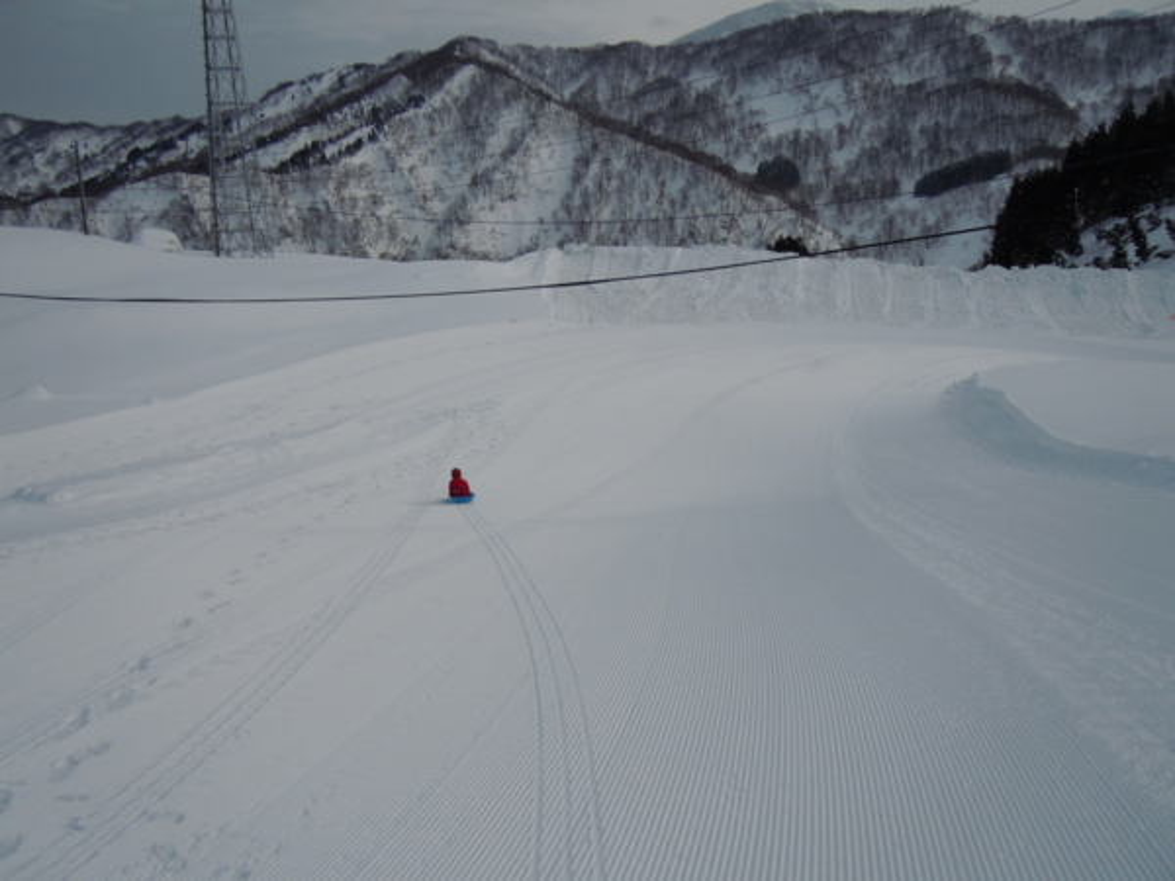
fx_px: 1018
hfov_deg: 60.0
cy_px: 440
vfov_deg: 46.8
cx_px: 588
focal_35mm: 30
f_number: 7
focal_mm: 5.4
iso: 100
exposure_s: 1/800
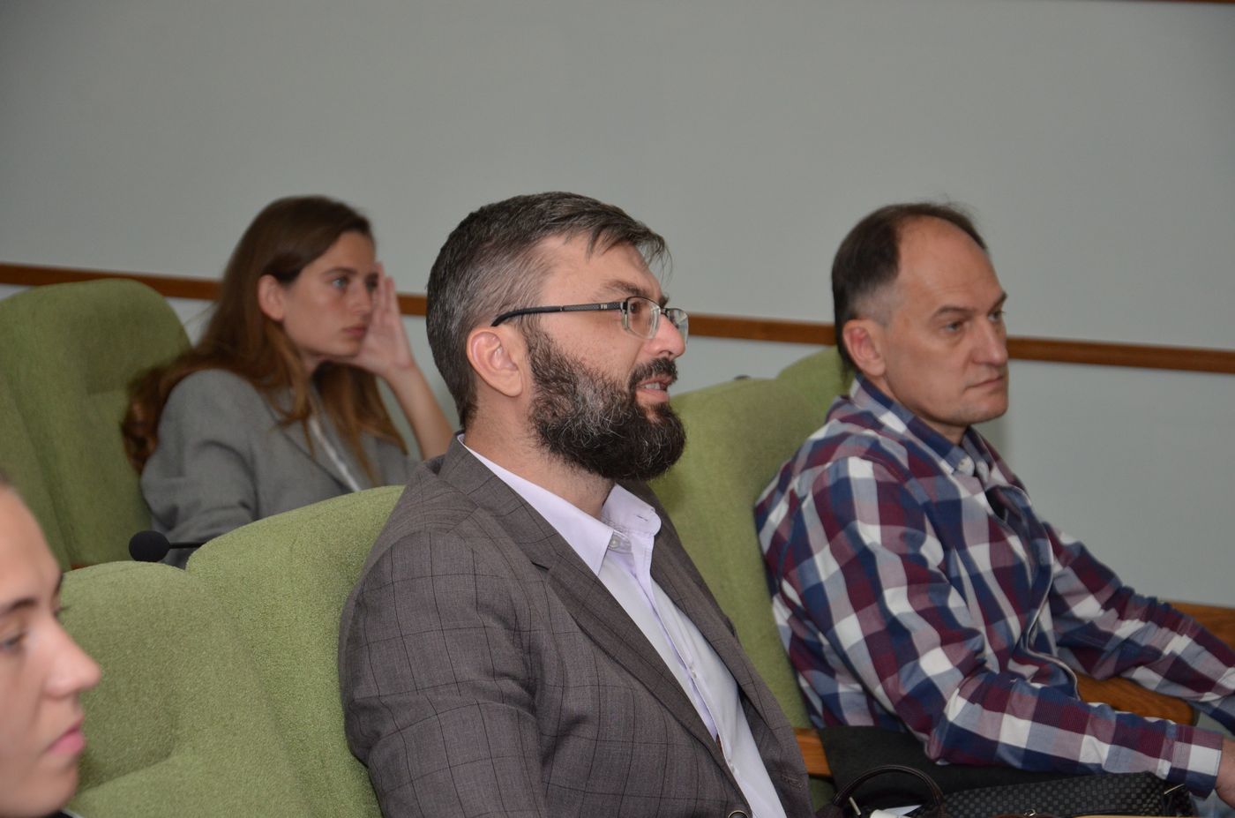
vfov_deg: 12.1
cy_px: 409
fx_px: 3851
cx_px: 618
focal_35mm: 112
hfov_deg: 18.2
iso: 500
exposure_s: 1/250
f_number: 5.3
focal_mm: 75
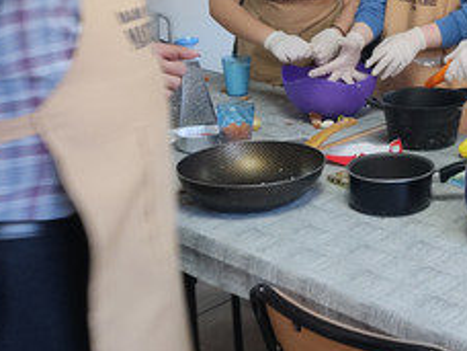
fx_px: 769
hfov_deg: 31.3
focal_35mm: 57
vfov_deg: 24.7
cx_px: 465
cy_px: 20
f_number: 1.79
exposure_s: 1/33
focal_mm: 4.74
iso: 311
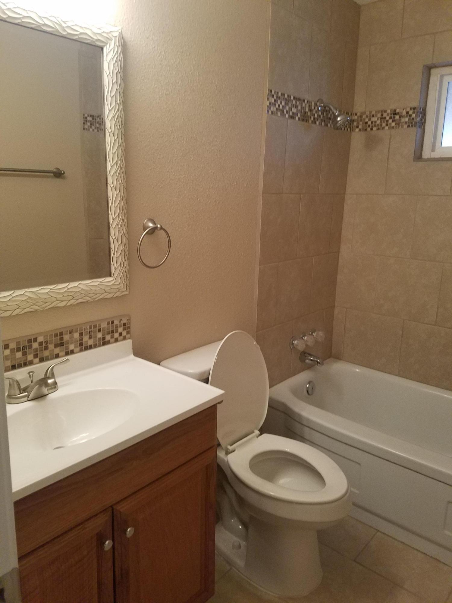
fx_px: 453
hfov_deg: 53.1
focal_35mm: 26
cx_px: 226
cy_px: 302
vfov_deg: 67.3
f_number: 1.7
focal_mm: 4.2
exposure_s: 1/60
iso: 160
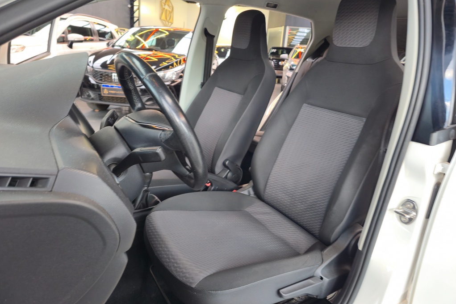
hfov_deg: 73.8
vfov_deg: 53.1
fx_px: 304
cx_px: 228
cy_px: 147
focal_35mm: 24
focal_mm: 6.3
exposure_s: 1/60
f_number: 1.7
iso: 100
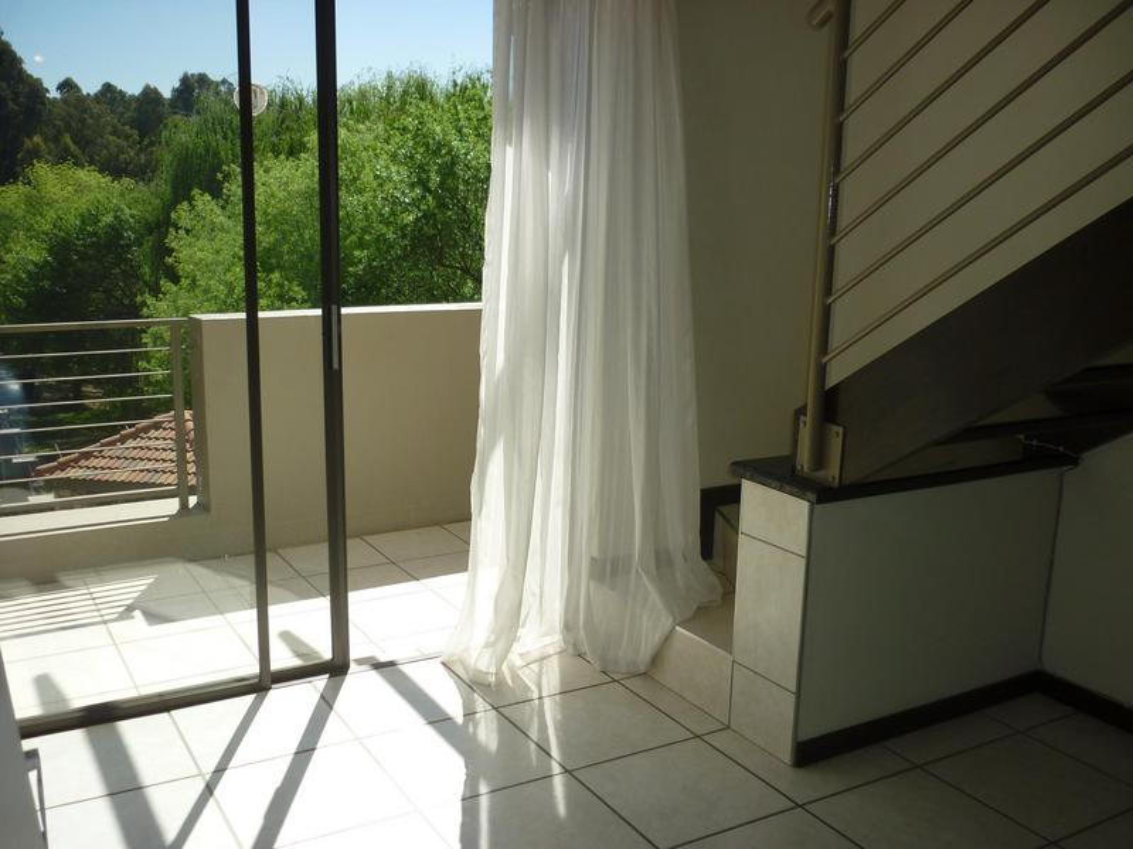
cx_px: 566
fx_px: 1080
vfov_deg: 42.9
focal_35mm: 33
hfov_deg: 55.4
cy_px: 424
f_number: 8
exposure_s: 1/200
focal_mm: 5.5
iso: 100
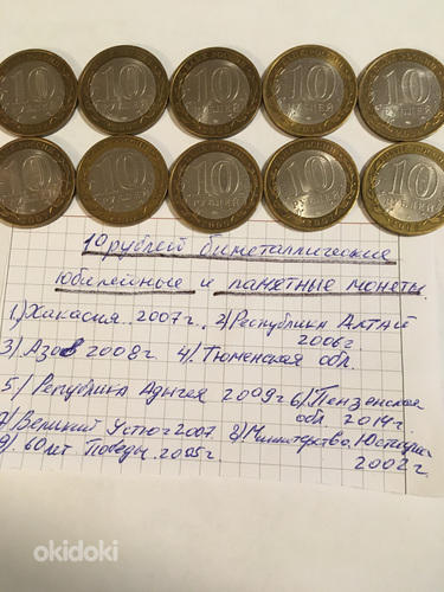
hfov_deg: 48.2
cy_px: 296
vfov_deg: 61.7
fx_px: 496
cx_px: 222
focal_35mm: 29
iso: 200
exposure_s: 1/25
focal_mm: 4.15
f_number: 2.2
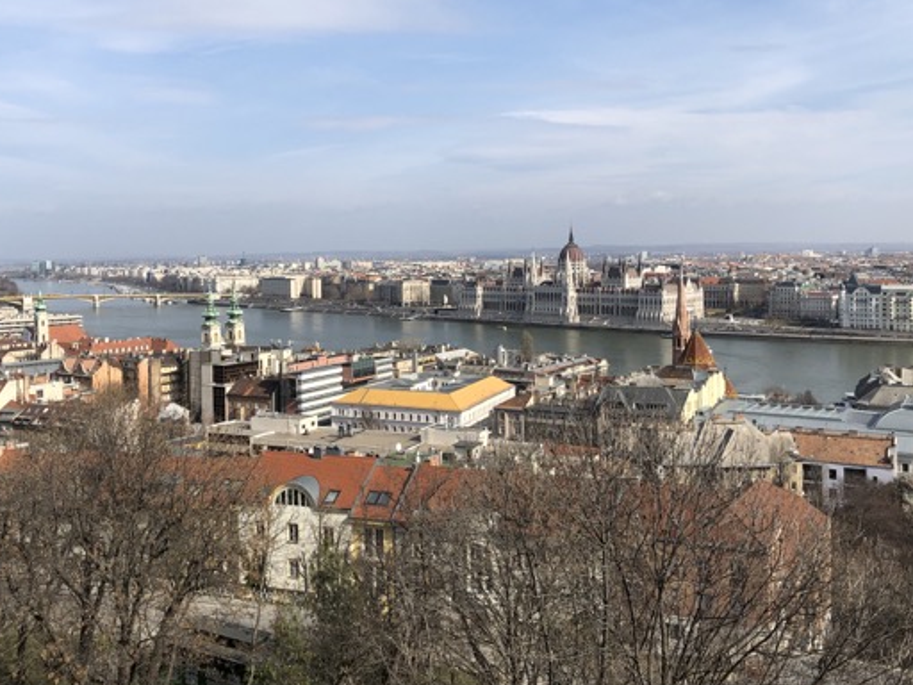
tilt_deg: -1.8
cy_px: 280
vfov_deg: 40.5
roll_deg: +1.4
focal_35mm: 35
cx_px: 430
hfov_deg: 52.6
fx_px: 923
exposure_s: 1/2667
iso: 25
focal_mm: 3.99
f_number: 1.8
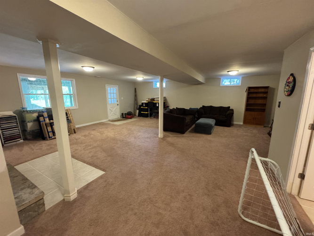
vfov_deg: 85.7
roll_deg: -1.0
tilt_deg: -11.2
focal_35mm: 14
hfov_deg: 102.1
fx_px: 127
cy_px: 118
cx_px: 157
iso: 800
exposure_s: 1/60
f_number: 2.2
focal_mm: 2.22
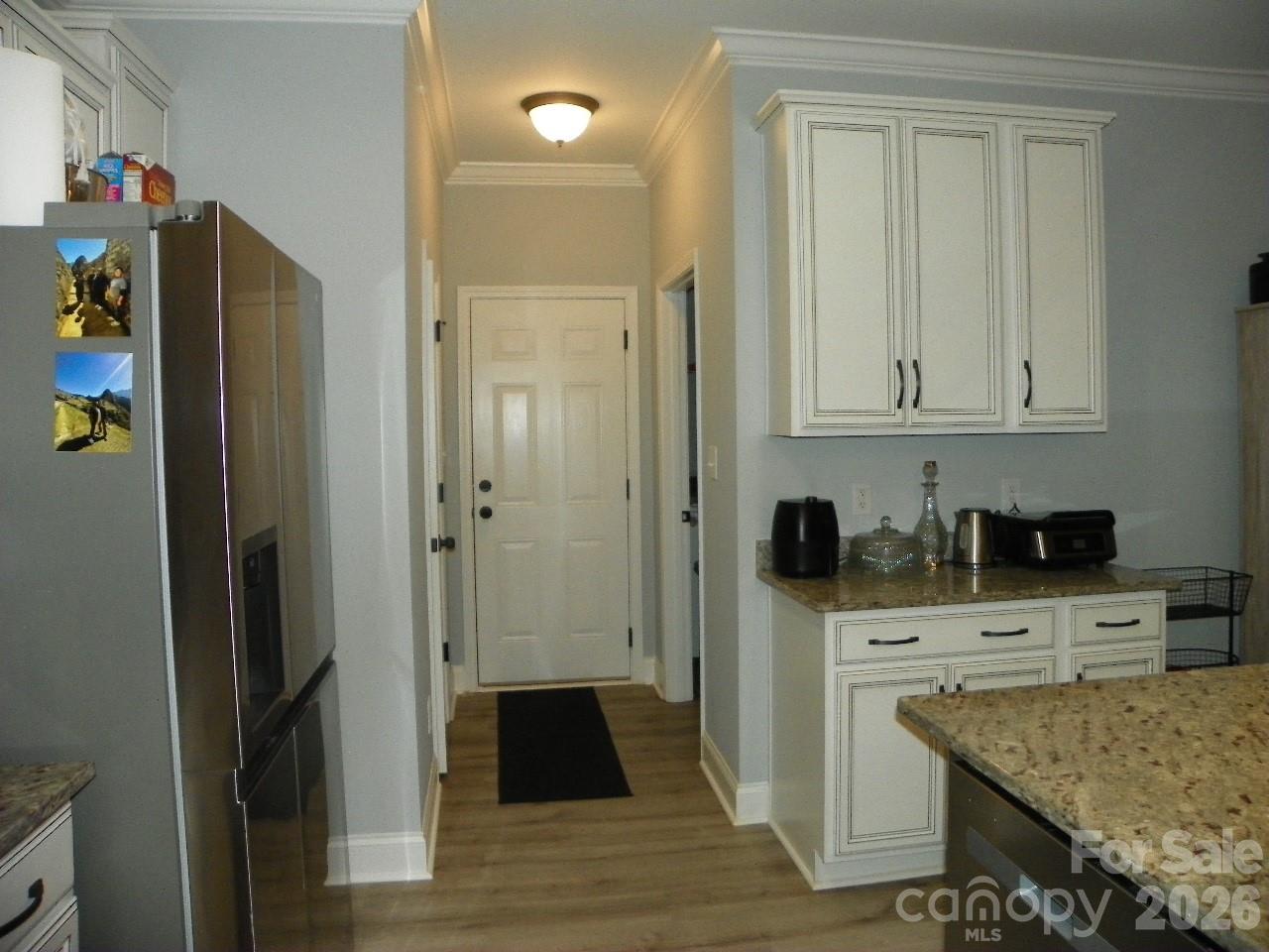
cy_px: 476
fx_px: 953
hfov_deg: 67.3
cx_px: 634
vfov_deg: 53.1
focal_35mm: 26
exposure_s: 1/125
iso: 200
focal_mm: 4.6
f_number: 2.8
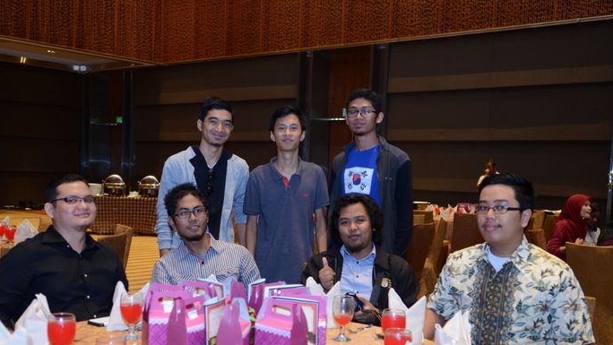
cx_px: 284
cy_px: 228
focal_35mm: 44
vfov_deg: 27.0
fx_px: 715
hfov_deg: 46.4
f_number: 2.8
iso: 1250
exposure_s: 1/60
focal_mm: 24
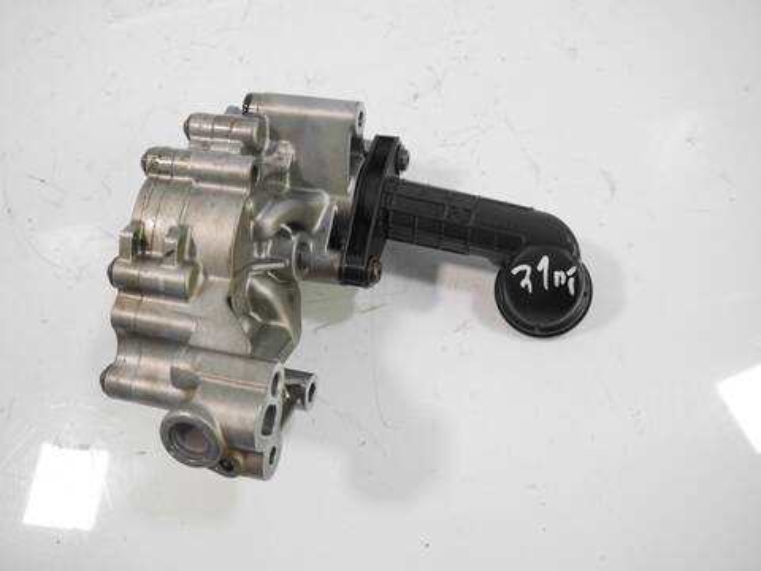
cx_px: 380
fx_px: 747
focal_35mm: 34
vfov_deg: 41.8
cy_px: 286
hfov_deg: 54.0
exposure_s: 1/60
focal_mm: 17
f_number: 3.9
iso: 500
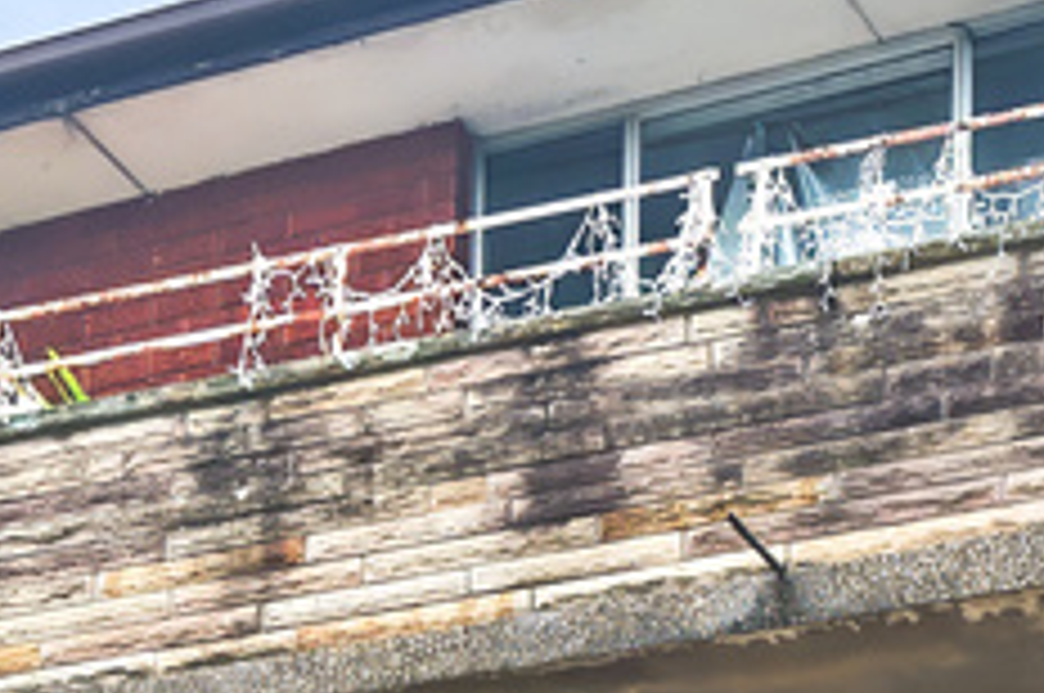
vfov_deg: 8.1
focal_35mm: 152
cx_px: 738
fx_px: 4402
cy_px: 1838
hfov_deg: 13.5
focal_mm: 22
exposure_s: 1/40
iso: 100
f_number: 9
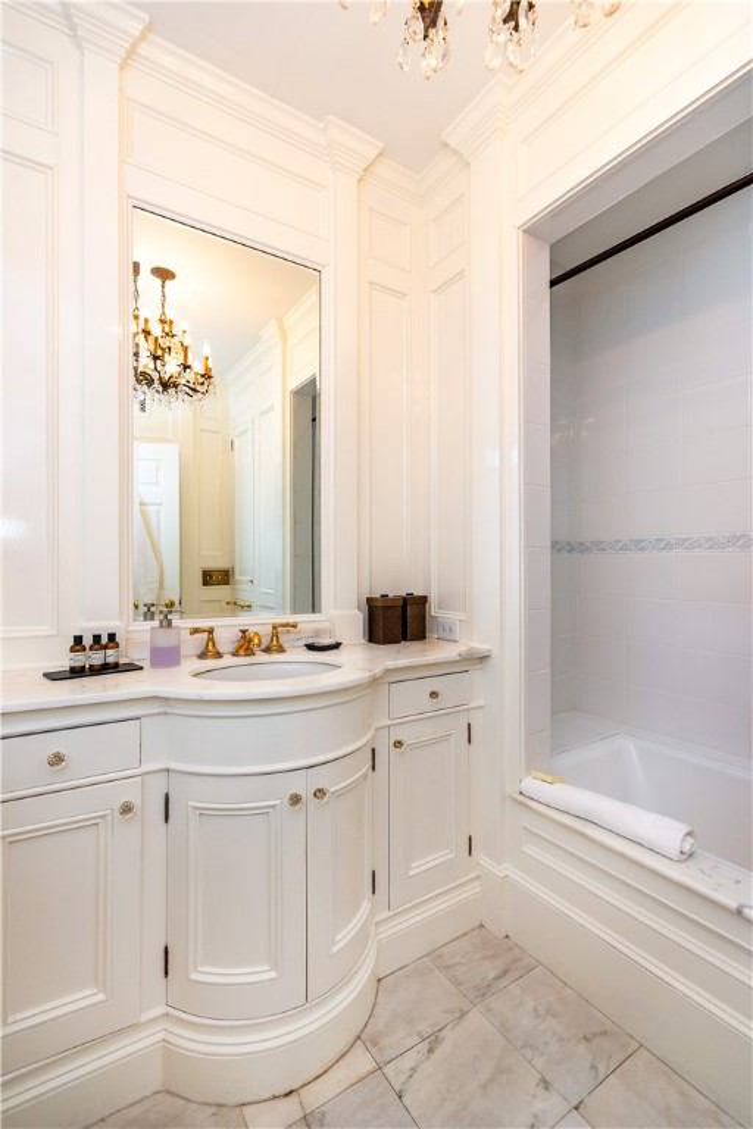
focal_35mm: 16
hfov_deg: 73.7
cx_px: 376
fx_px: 502
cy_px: 564
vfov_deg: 96.7
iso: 320
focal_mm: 16
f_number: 6.3
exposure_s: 1/50
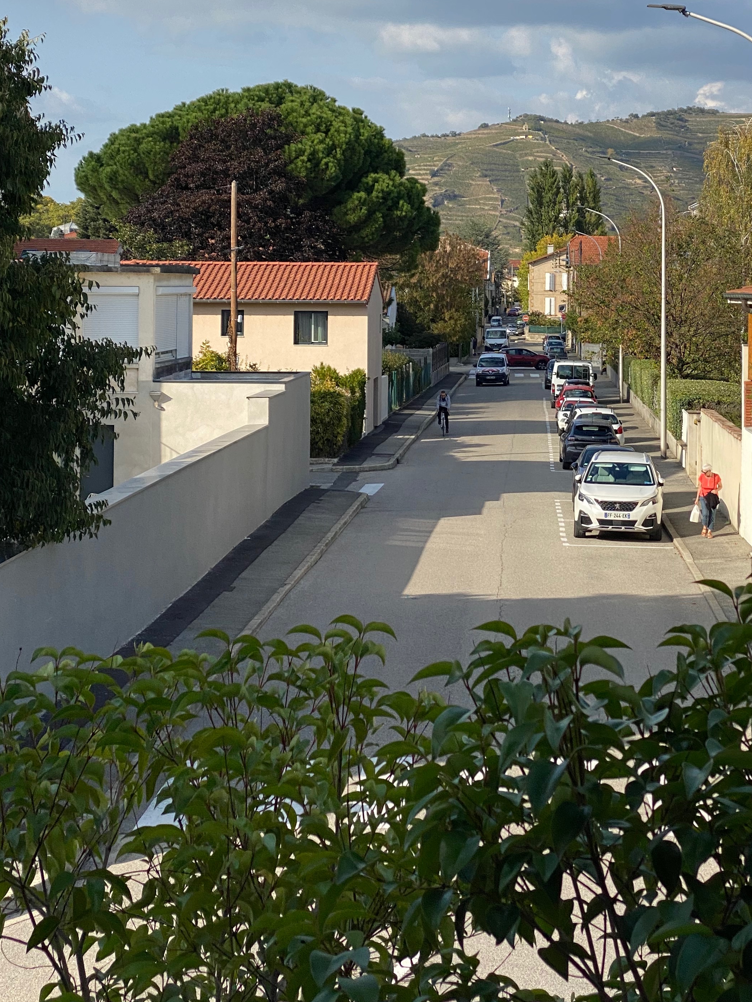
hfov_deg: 19.6
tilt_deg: +0.4
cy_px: 296
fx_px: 2172
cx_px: 505
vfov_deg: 25.8
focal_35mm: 75
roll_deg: -0.8
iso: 20
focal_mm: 6
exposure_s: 1/1332
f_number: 2
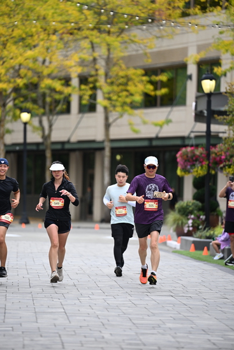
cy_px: 175
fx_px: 1949
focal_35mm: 200
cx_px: 117
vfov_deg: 10.3
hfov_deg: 6.9
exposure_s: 1/2500
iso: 640
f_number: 2.8
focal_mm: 200
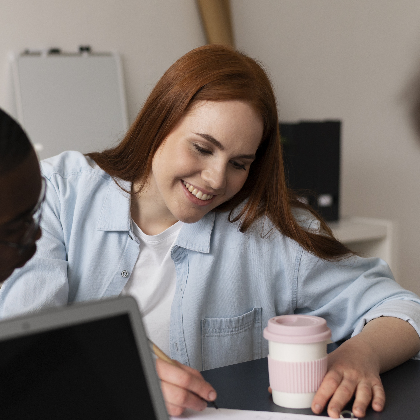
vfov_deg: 20.2
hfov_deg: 20.1
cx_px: 154
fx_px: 1181
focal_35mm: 86
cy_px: 226
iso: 640
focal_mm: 50
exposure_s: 1/250
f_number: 2.5
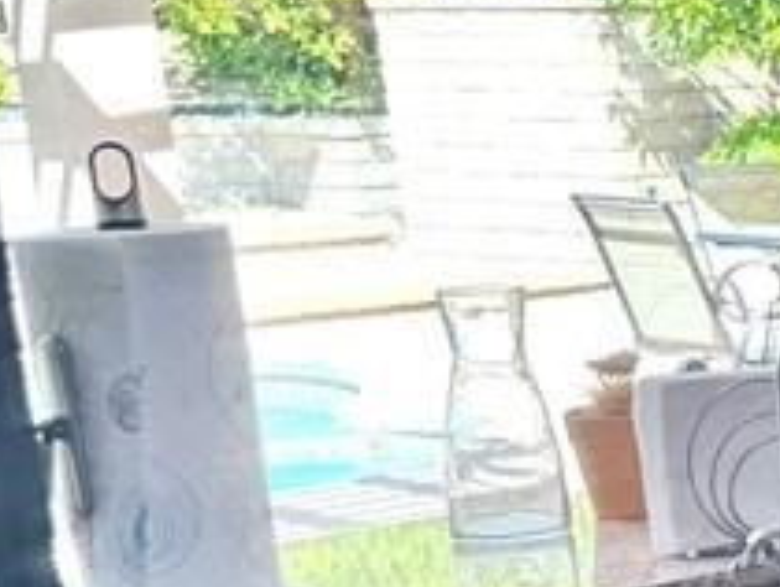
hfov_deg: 13.1
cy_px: 628
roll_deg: +0.1
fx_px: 2639
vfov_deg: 12.5
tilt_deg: -14.2
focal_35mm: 117
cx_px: 1816
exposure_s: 1/309
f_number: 1.78
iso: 80
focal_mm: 6.76
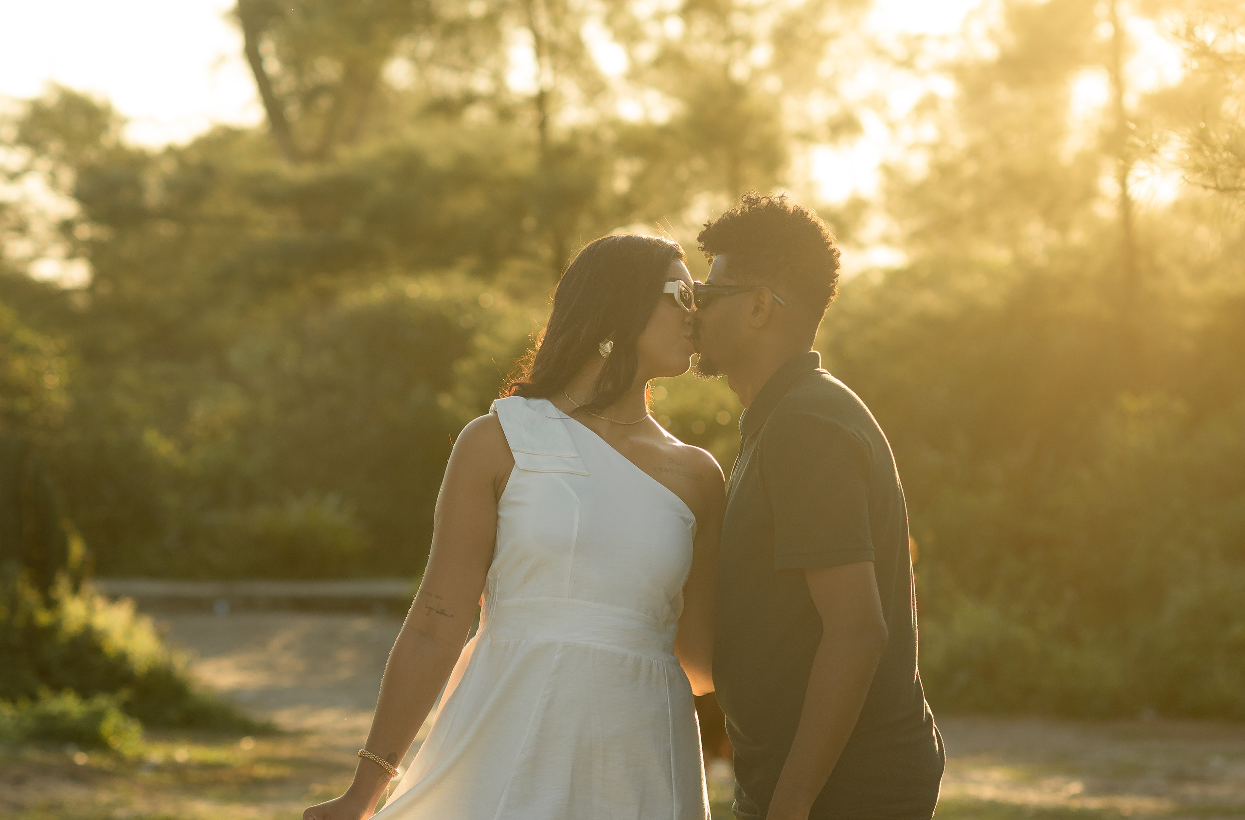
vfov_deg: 10.6
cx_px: 621
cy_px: 404
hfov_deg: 16.0
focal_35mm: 128
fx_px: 4422
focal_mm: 85
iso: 250
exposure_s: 1/1000
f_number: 3.2
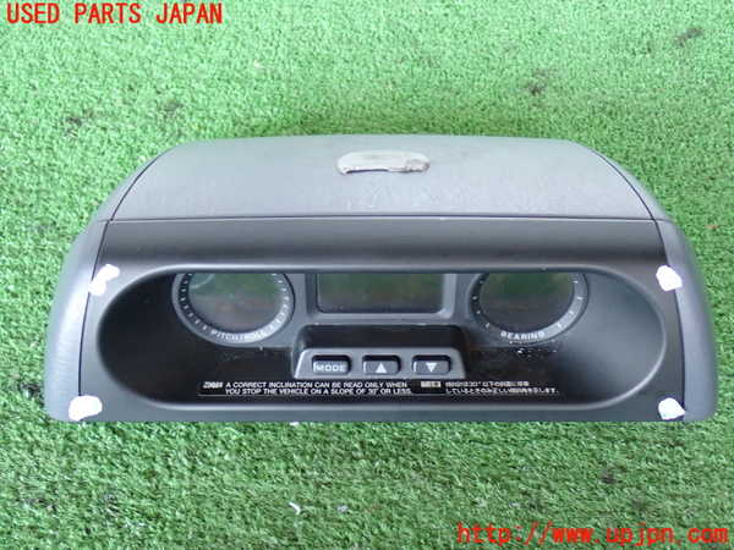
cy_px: 275
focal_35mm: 47
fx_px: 997
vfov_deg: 30.9
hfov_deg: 40.4
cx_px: 367
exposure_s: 1/30
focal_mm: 8.4
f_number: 3.1
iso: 800
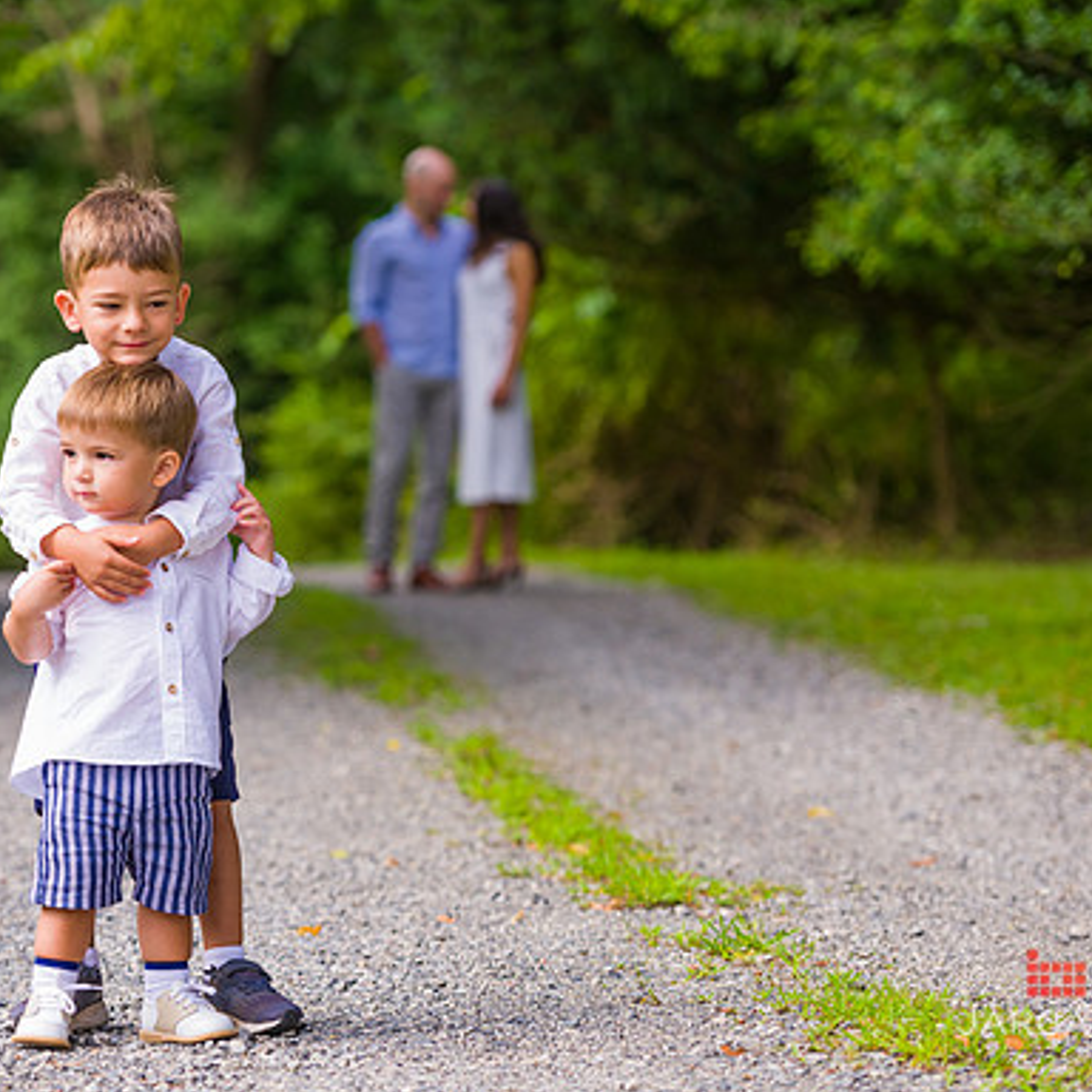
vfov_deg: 11.3
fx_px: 5496
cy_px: 547
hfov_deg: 11.3
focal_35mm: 154
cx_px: 404
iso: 200
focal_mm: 120
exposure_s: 1/640
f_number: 4
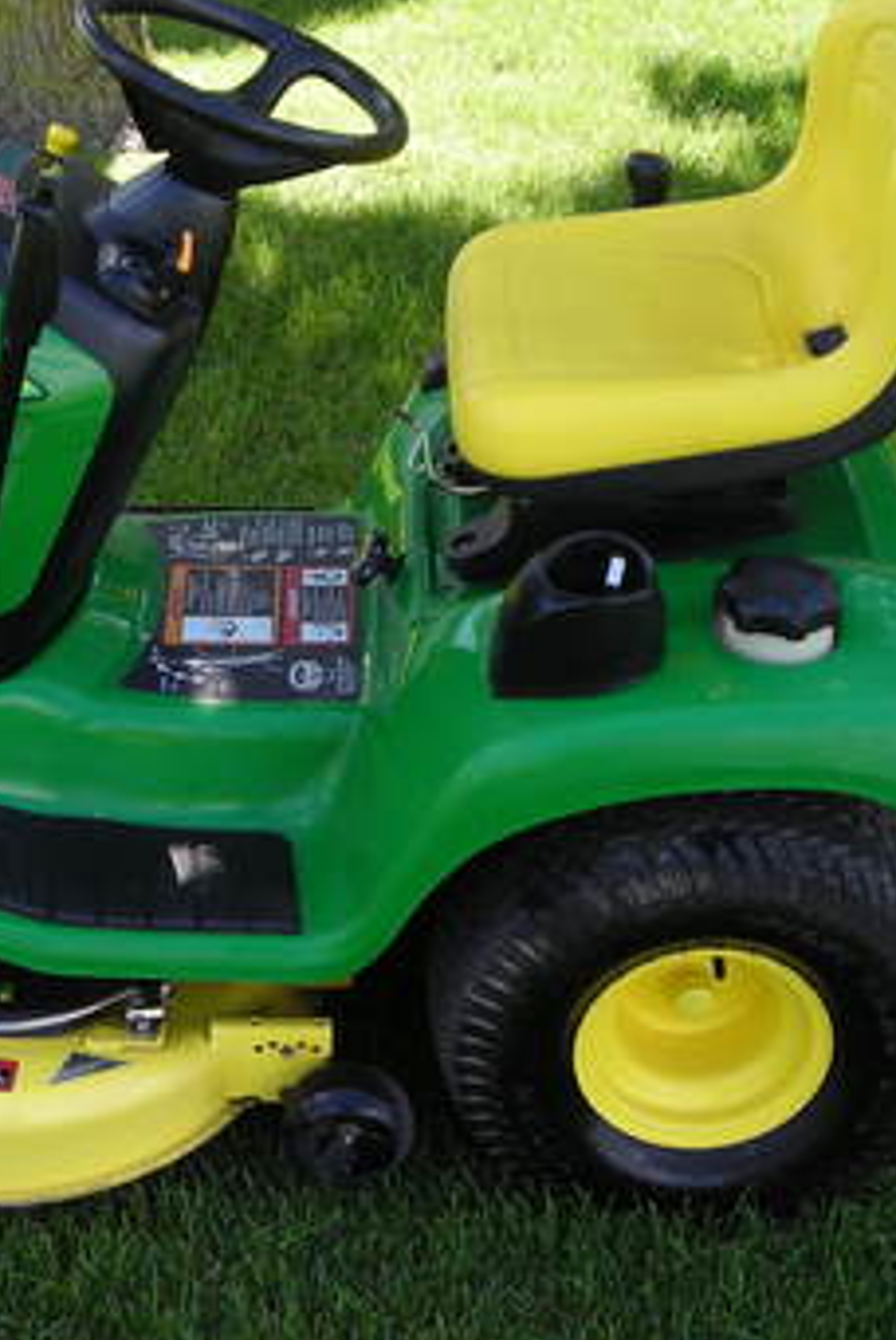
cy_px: 542
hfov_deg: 21.3
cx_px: 157
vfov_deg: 31.8
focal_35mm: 63
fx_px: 2347
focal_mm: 6.3
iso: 50
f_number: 3.2
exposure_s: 1/110
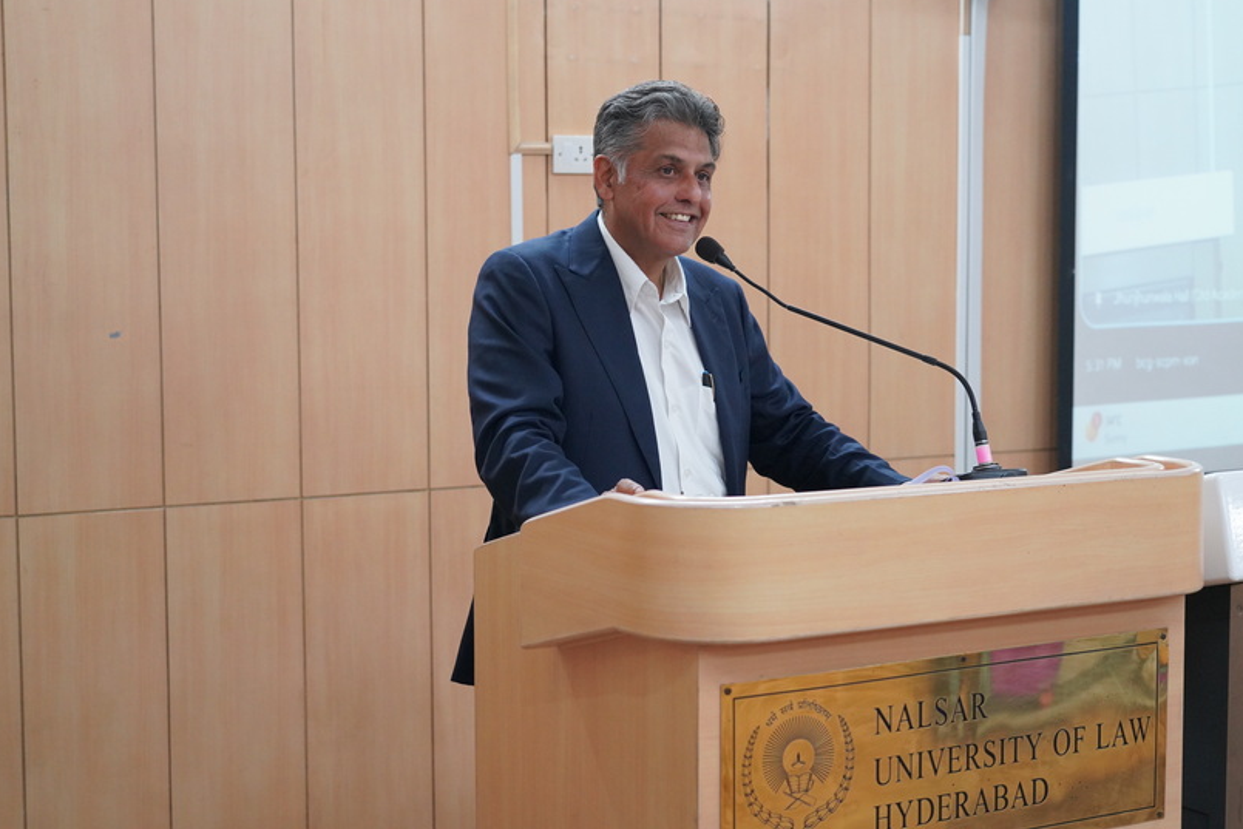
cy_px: 415
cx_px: 662
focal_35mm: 57
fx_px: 1968
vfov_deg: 23.8
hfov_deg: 35.0
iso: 4000
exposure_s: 1/160
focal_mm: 51
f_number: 4
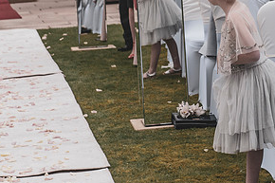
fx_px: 1496
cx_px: 219
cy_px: -34
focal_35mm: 196
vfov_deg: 7.0
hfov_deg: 10.5
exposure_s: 1/2000
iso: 500
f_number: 5.6
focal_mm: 70
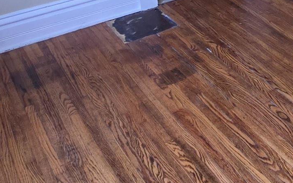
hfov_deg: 28.3
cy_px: -100
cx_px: 383
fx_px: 471
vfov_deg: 19.0
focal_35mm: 59
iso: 250
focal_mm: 2.2
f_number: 1.9
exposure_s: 1/120
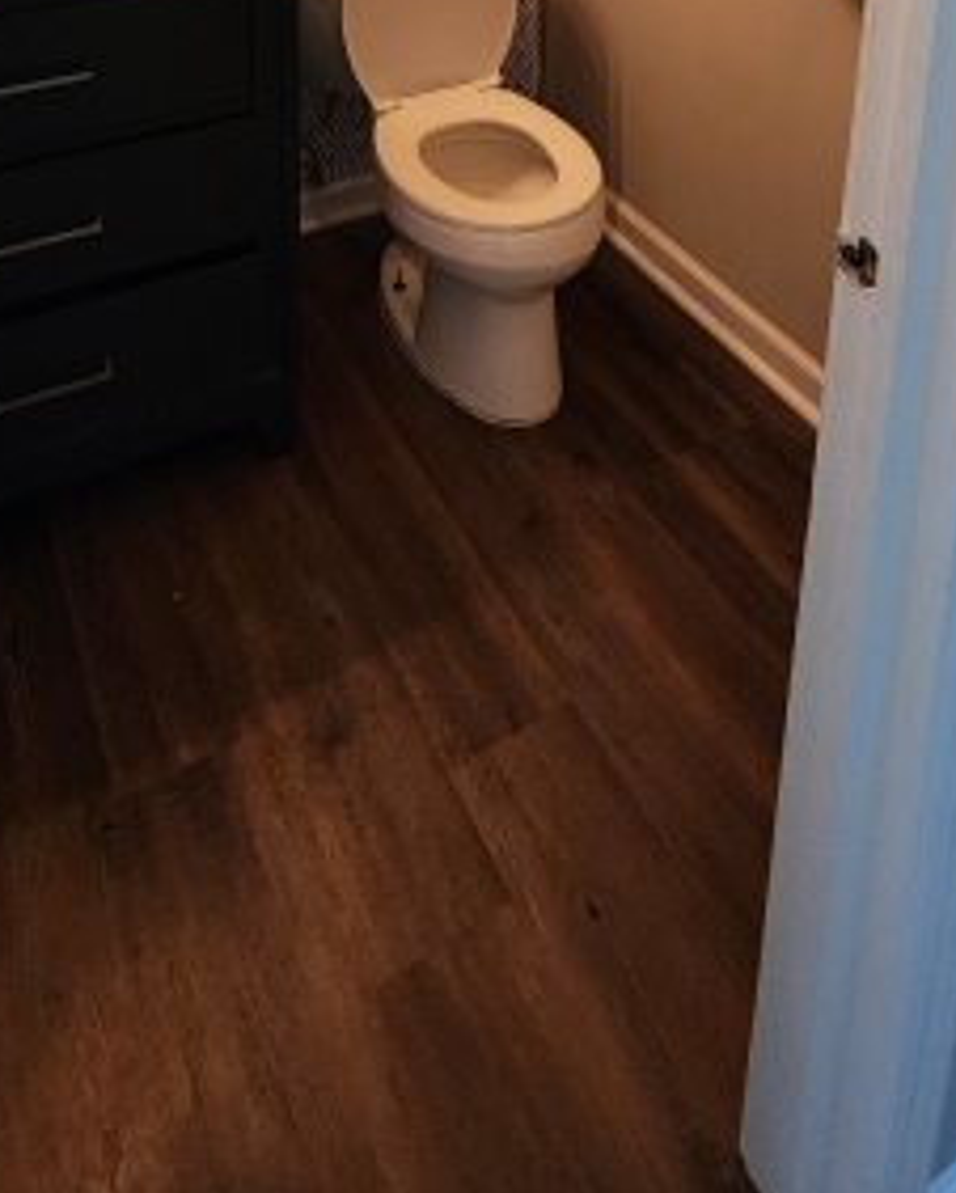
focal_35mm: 30
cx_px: 453
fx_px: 1060
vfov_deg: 42.0
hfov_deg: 48.5
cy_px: -201
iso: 320
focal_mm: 2.2
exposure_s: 1/60
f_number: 2.2
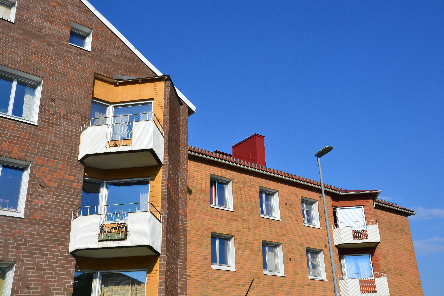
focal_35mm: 38
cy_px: 148
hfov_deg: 51.3
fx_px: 462
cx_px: 222
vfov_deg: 35.5
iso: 400
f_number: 11
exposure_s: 1/500
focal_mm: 25
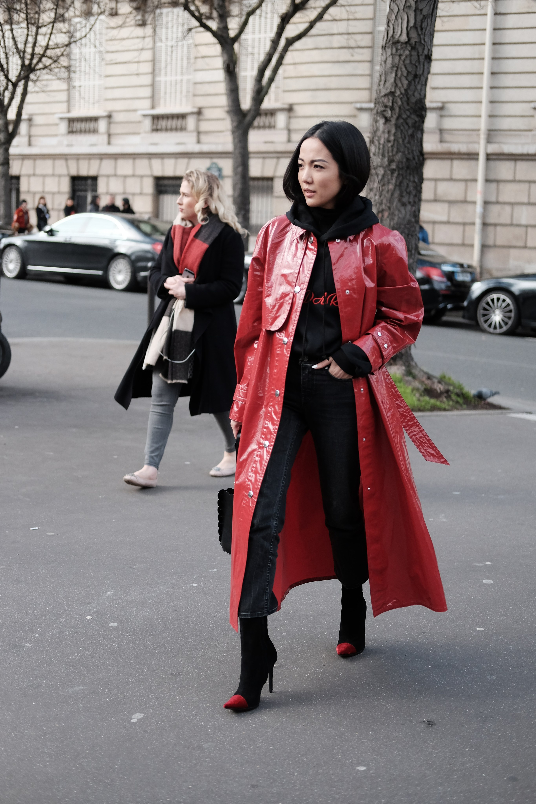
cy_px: 402
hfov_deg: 25.5
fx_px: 1184
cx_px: 268
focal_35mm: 53
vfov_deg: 37.5
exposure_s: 1/4000
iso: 800
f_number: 2
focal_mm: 35
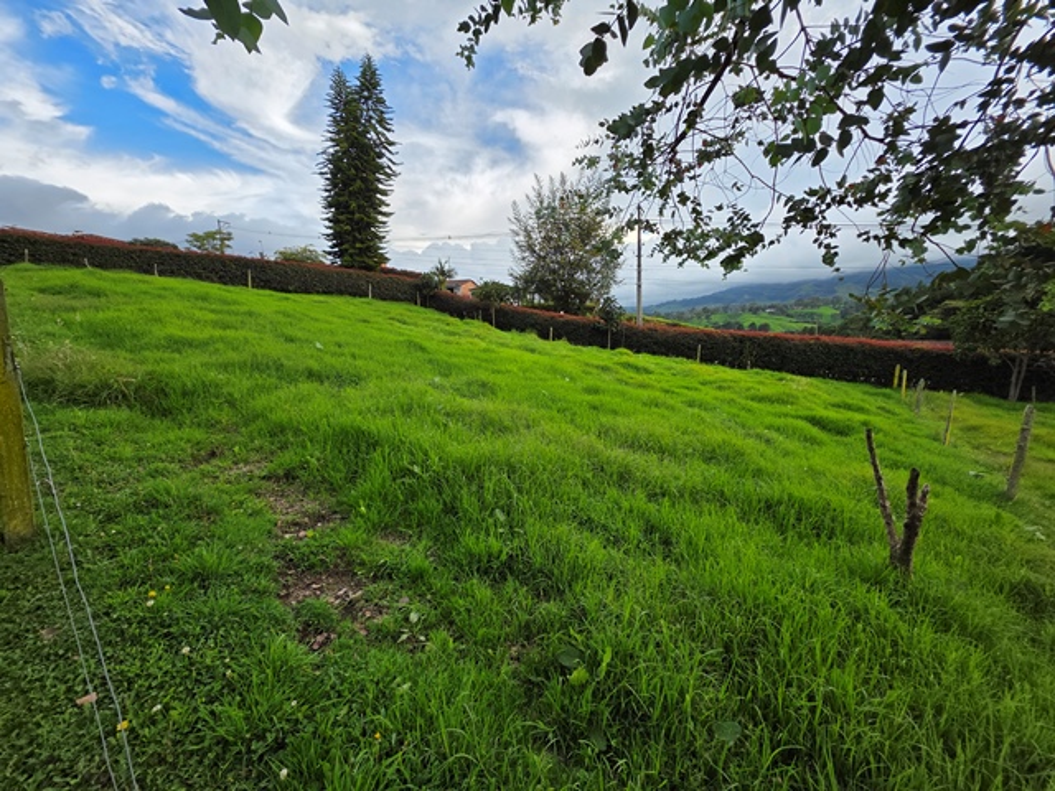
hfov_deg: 106.2
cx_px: 528
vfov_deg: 89.9
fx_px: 396
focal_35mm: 13
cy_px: 396
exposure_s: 1/661
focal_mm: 2.2
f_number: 1.9
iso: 40
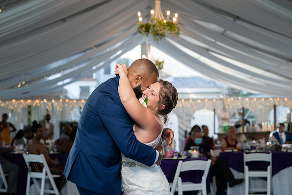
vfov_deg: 19.0
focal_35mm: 72
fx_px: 582
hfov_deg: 28.2
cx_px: 148
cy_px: 98
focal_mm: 70
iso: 400
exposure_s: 1/200
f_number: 4
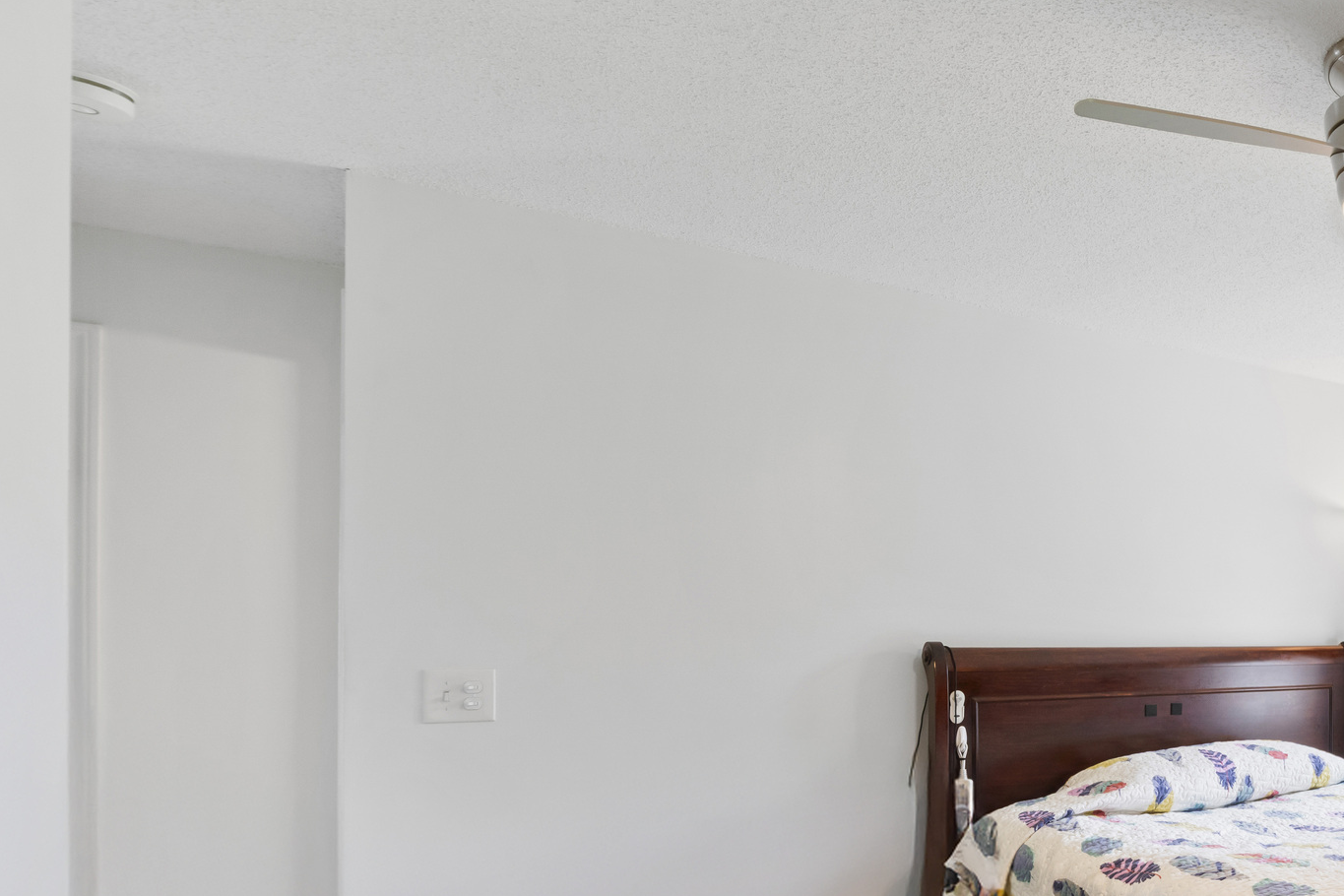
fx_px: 1008
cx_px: 1433
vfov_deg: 47.0
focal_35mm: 27
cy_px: 608
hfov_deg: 49.8
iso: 320
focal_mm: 12
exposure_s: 1/8
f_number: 8
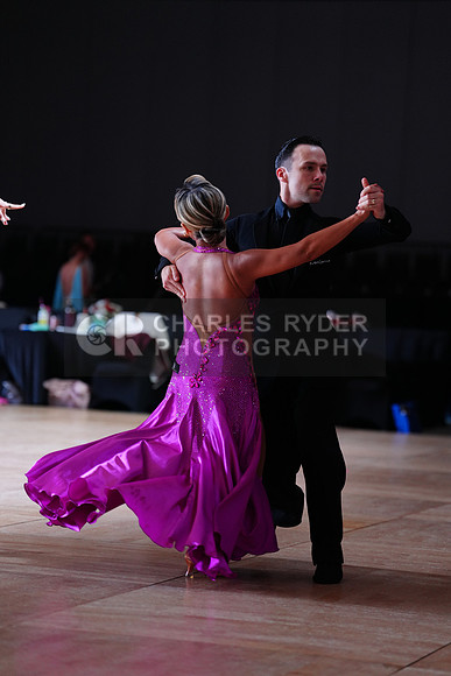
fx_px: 2216
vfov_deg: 17.3
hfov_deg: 11.6
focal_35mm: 118
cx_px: 226
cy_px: 338
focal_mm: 118
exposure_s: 1/500
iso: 1600
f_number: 2.8
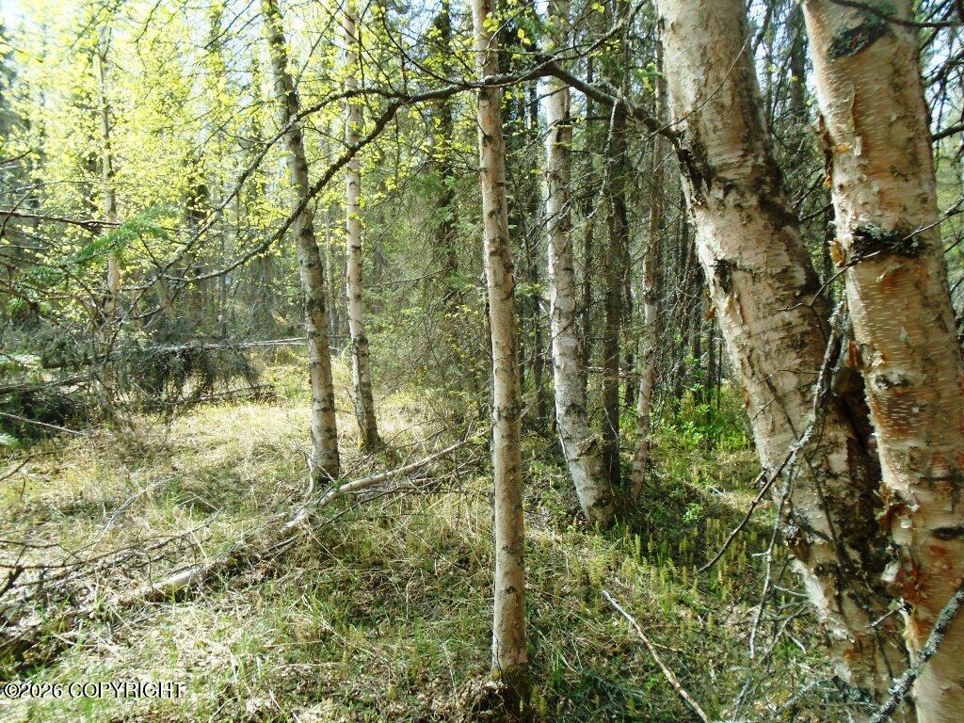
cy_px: 362
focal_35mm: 26
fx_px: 724
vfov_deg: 53.1
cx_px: 482
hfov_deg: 67.3
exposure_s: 1/250
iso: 100
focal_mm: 4.6
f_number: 3.2
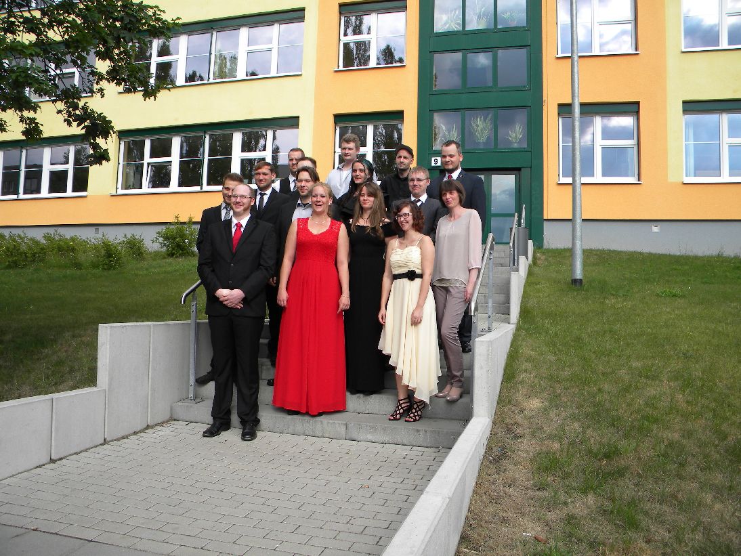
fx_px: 600
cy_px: 278
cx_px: 370
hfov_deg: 63.4
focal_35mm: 28
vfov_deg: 49.8
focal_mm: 5
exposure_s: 1/436
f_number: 3.5
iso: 80
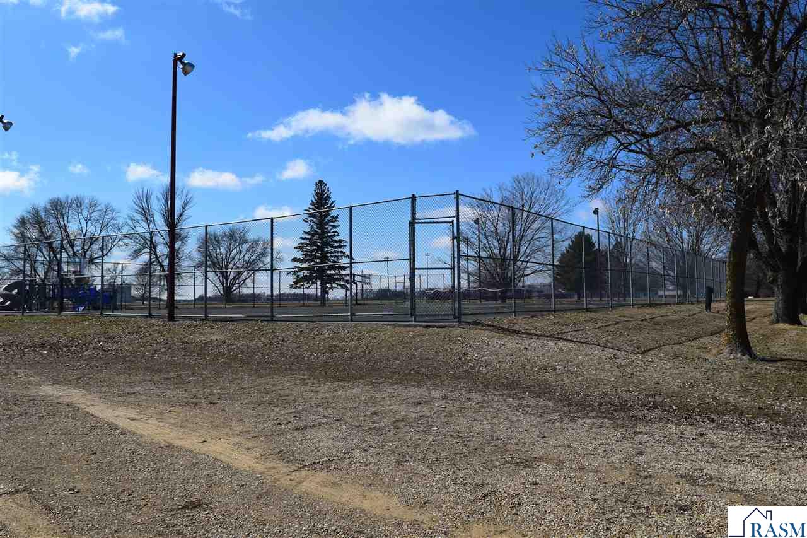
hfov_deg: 67.4
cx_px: 404
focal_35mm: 27
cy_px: 269
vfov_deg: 47.9
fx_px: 605
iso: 220
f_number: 11
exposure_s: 1/500
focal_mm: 18
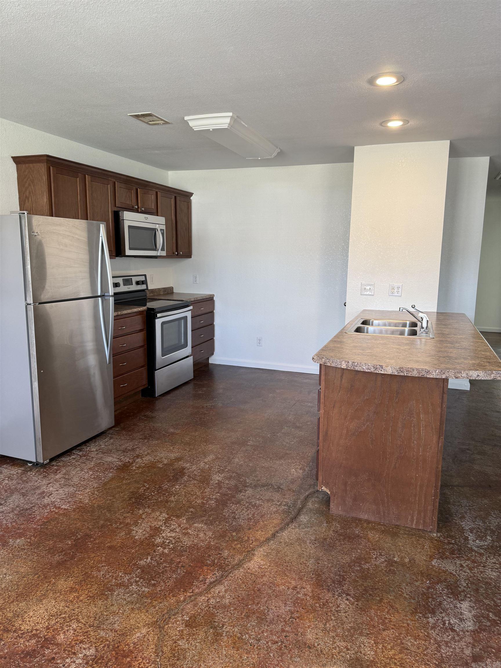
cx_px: 250
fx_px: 463
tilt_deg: -8.9
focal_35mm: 24
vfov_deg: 71.6
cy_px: 334
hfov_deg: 56.8
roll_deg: -0.9
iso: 100
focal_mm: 6.76
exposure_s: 1/60
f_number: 1.78
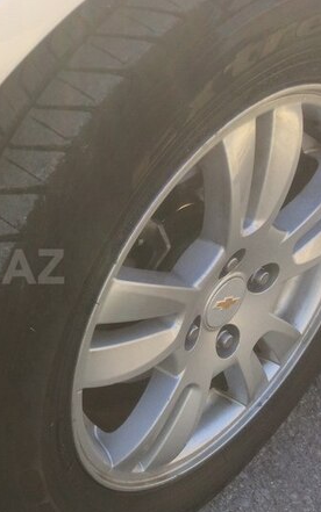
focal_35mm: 46
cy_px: 266
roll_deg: -1.6
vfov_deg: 43.5
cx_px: -55
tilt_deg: -34.3
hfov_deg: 25.4
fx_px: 643
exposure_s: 1/461
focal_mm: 4.15
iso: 32
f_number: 2.2
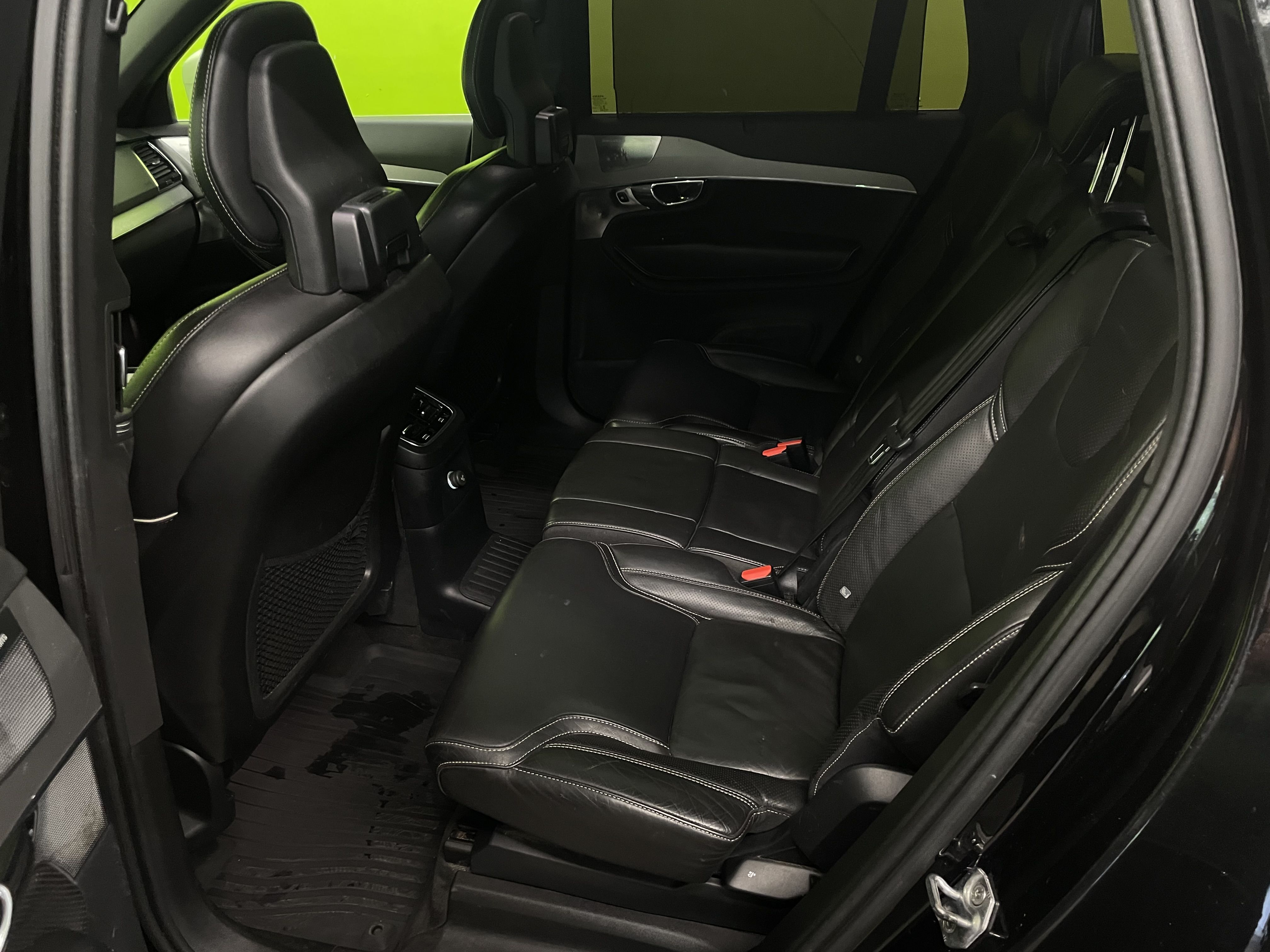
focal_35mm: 26
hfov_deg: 67.3
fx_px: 954
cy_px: 476
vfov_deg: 53.1
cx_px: 635
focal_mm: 4.2
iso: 400
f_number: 1.6
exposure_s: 1/50
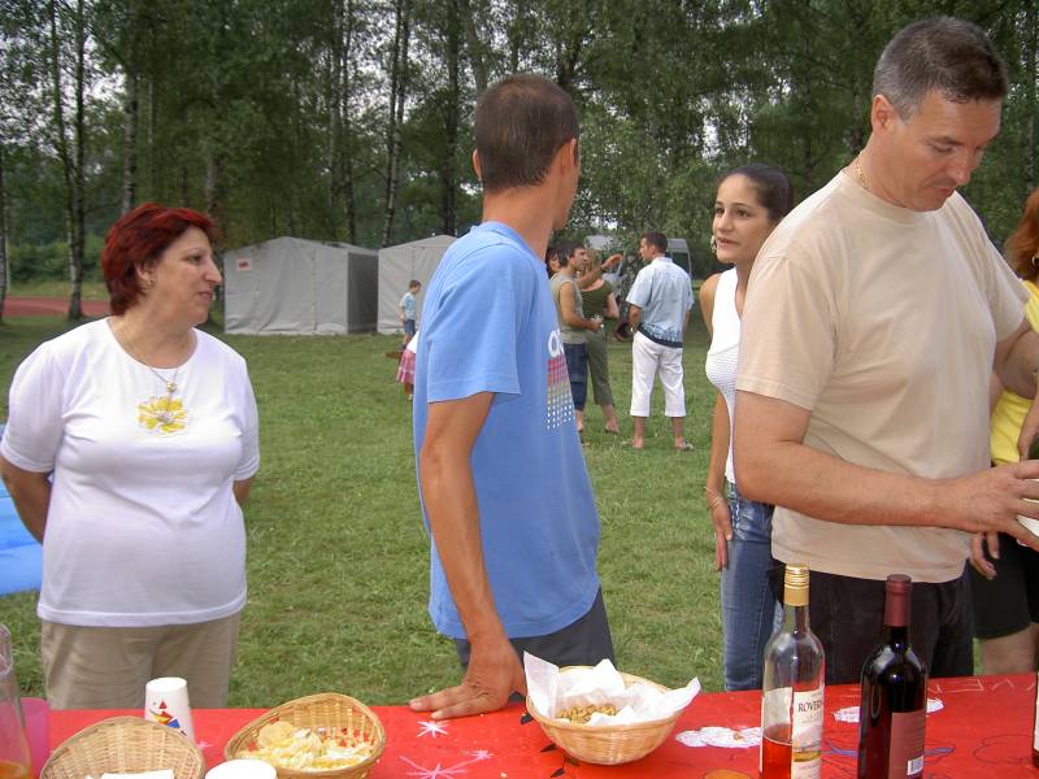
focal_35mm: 39
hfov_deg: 47.9
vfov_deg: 36.8
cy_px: 390
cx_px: 520
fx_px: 1171
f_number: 2.8
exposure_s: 1/100
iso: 100
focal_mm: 8
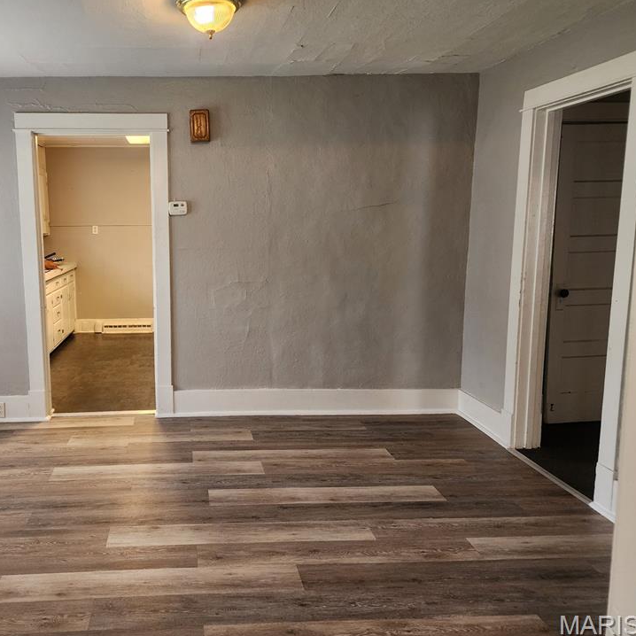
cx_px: 195
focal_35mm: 29
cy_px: 304
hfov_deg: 54.1
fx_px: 603
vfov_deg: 55.6
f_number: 1.8
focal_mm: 6.4
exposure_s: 1/120
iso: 320
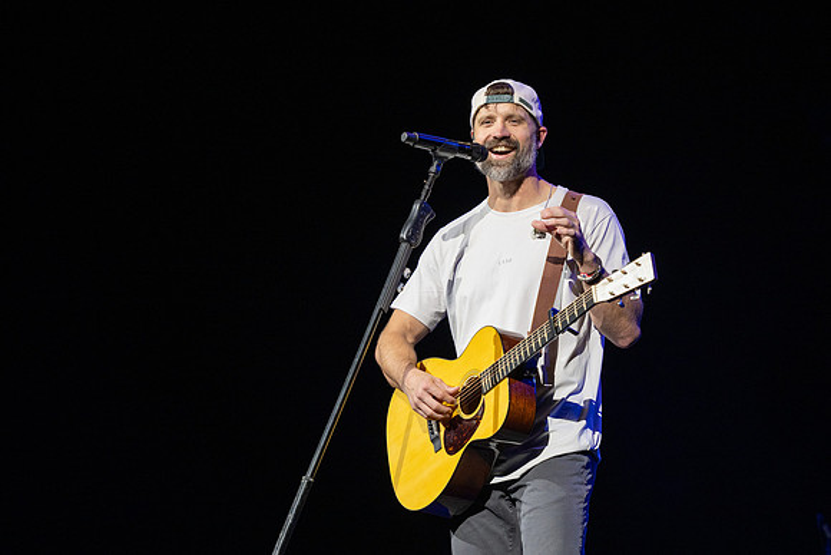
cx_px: 424
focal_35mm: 168
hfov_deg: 12.2
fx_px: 3885
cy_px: 275
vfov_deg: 8.2
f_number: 2.8
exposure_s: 1/800
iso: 1250
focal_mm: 160
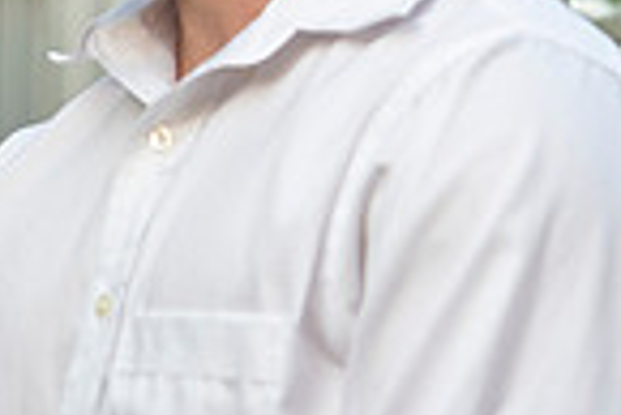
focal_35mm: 448
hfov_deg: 4.6
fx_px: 7736
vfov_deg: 3.1
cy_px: 186
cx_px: -308
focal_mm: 112
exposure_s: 1/200
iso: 100
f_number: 4
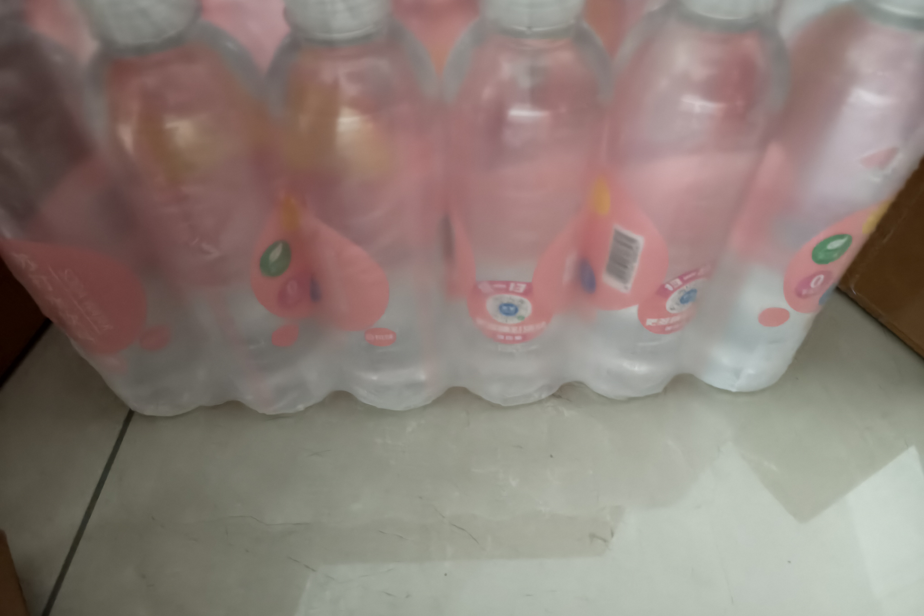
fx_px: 616
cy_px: 304
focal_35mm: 24
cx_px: 463
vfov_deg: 53.1
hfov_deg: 73.7
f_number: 1.57
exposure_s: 1/14.3
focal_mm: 5.6
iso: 3202
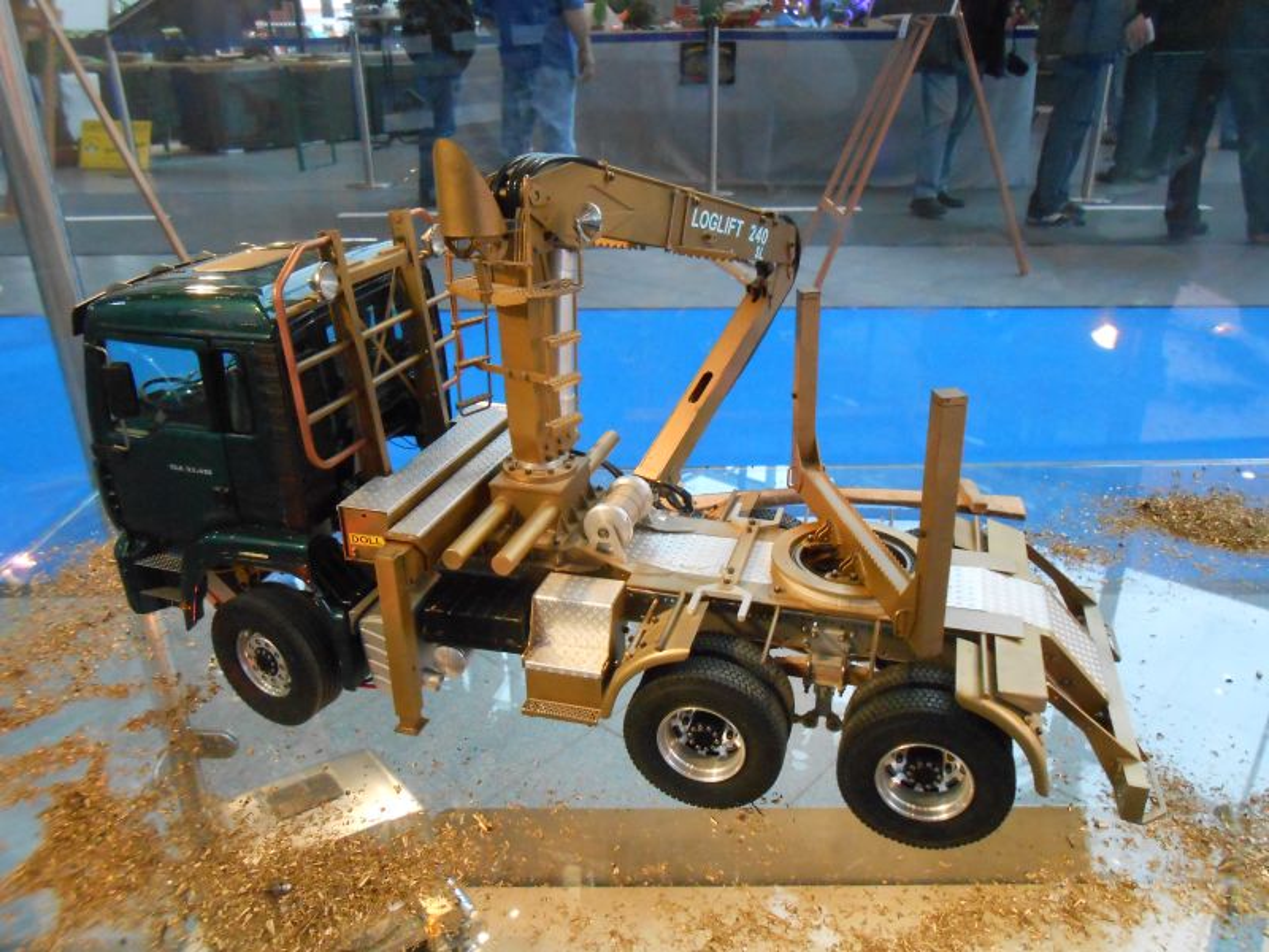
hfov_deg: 67.3
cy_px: 476
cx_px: 634
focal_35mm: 26
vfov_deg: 53.1
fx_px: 953
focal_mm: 4.6
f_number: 3.5
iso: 800
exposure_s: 1/125
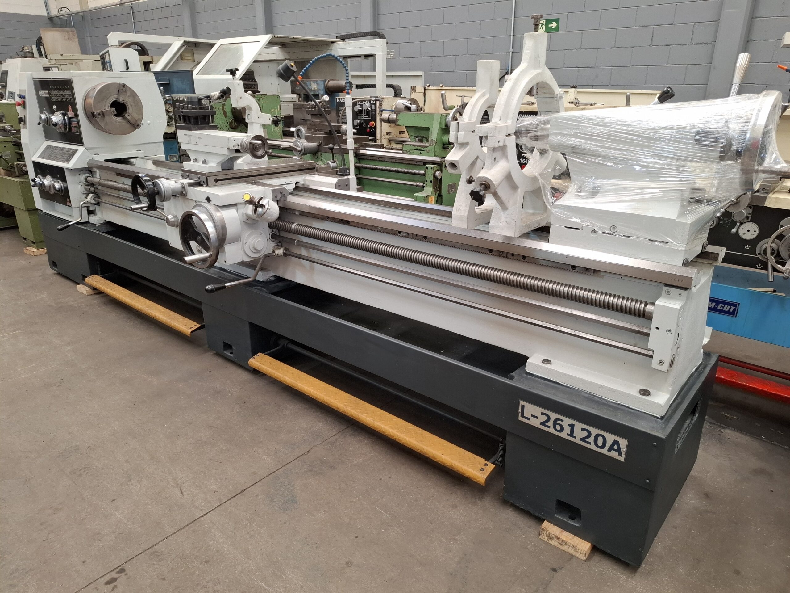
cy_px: 296
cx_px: 395
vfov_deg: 58.9
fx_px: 525
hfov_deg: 73.9
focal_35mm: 23
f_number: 1.8
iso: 160
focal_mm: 5.54
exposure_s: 1/120
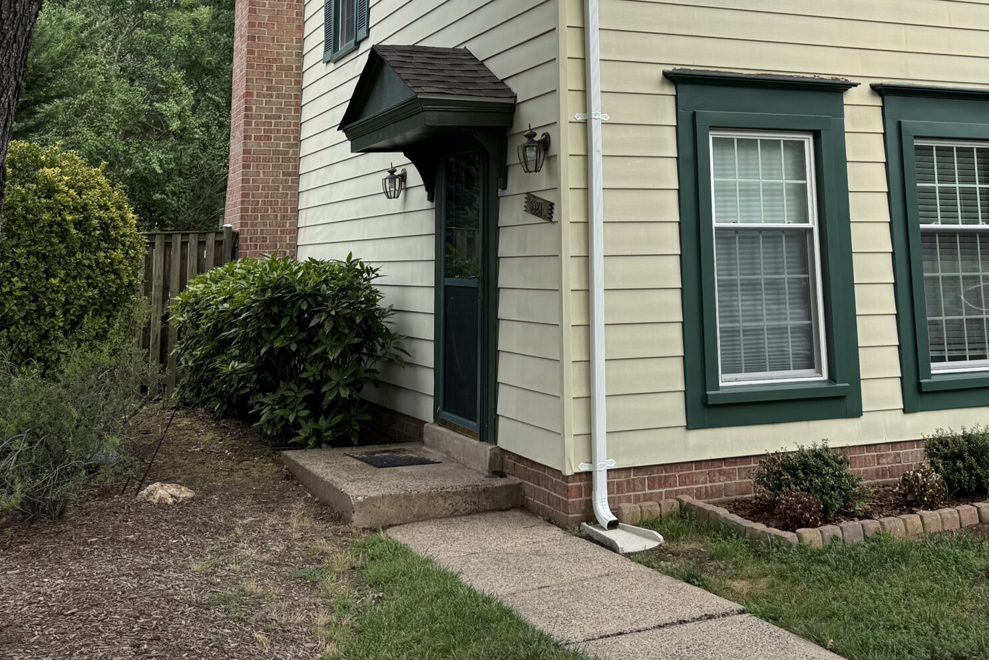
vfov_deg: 29.6
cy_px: 39
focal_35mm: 43
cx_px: 591
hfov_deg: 45.2
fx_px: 1181
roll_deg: +1.0
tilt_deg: +10.2
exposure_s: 1/1689
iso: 80
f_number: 1.78
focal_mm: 6.76
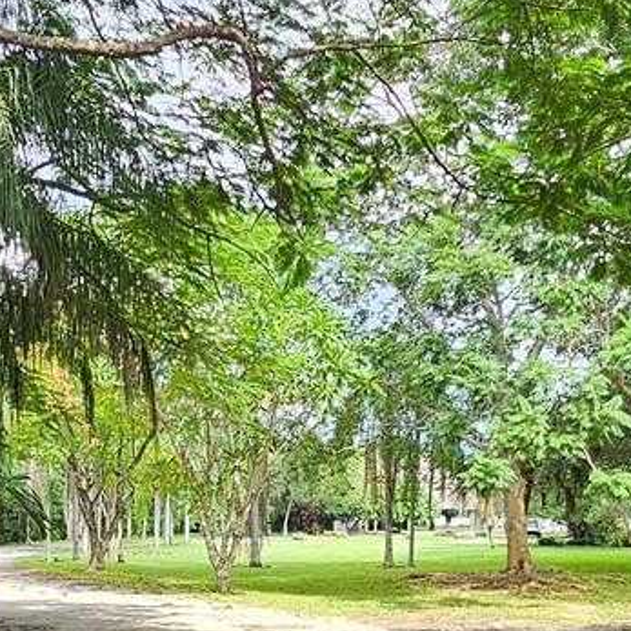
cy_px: 558
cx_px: 335
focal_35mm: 53
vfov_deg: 30.9
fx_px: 1093
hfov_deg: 32.2
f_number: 2.2
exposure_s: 1/250
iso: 50
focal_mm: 2.2
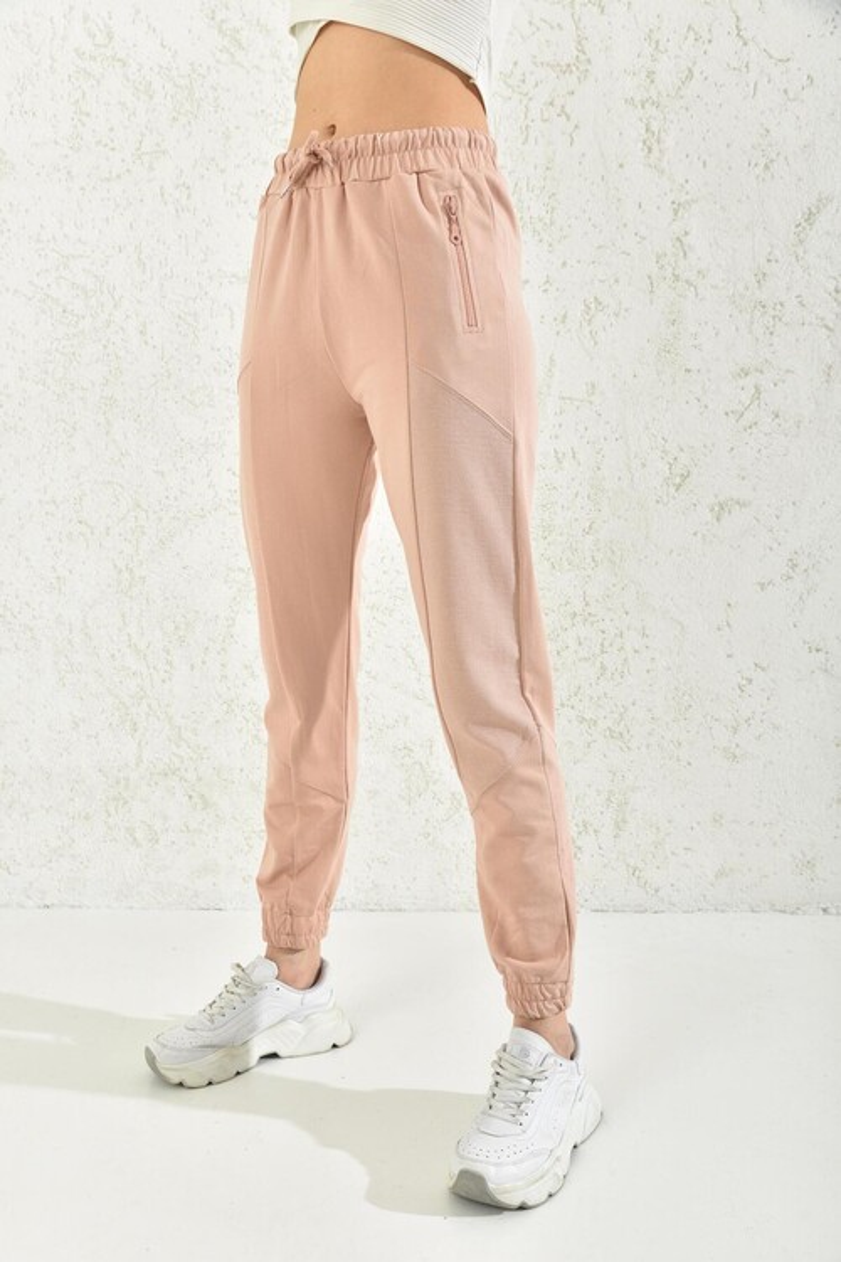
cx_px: 420
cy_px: 631
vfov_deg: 54.4
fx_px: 1226
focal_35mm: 35
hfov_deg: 37.9
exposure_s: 1/160
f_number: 7.1
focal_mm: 35
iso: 100
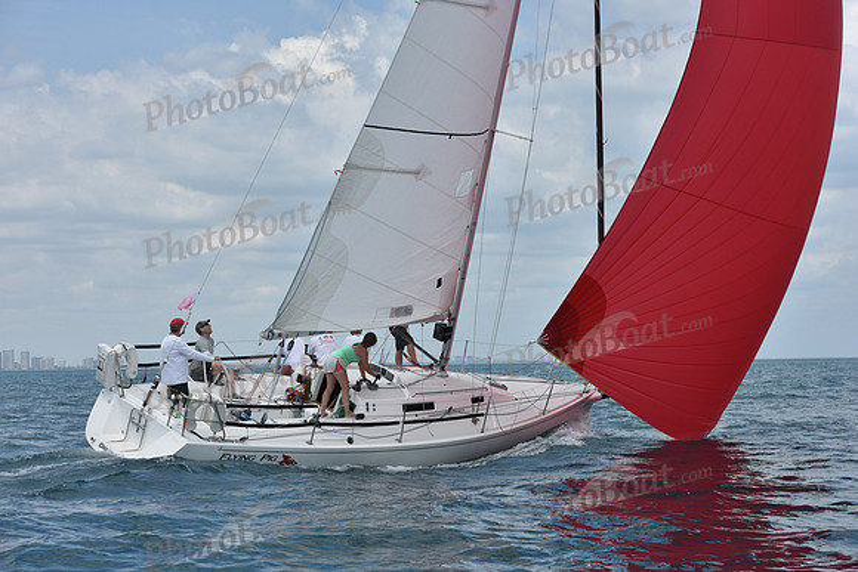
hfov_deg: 28.8
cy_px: 286
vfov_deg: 19.5
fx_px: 1669
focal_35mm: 70
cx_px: 429
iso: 250
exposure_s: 1/1250
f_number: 8
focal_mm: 70
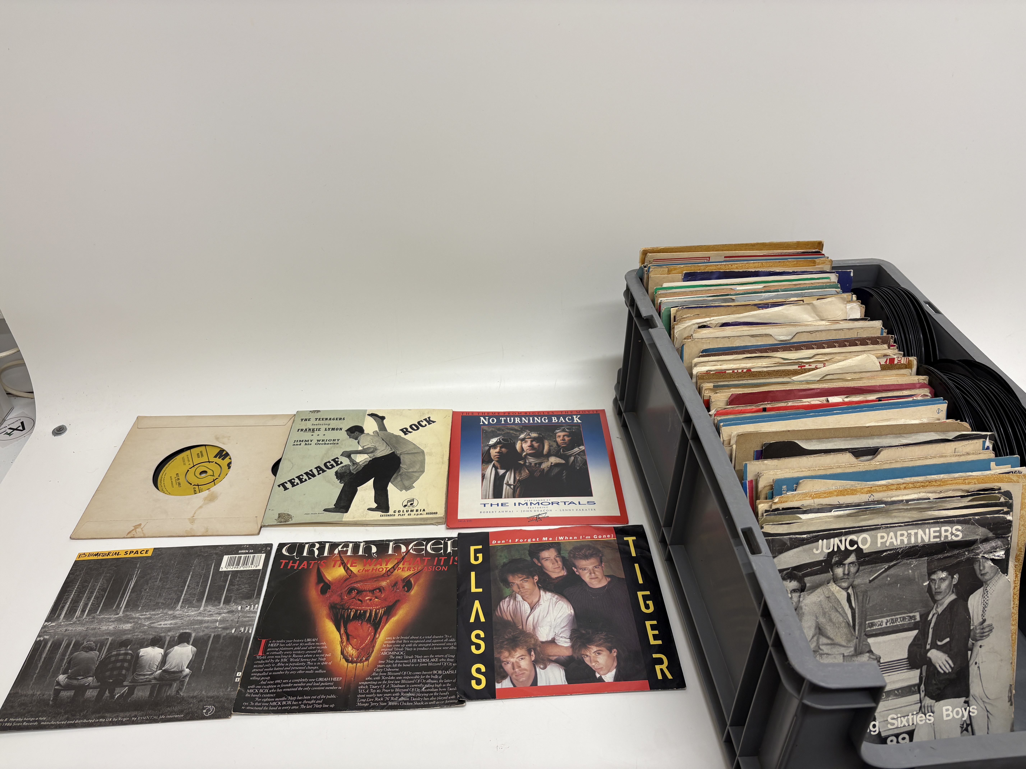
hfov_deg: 67.3
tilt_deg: -35.3
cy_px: 384
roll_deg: +0.3
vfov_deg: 53.1
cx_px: 513
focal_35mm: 26
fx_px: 771
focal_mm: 5.96
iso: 50
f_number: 1.6
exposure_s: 1/100
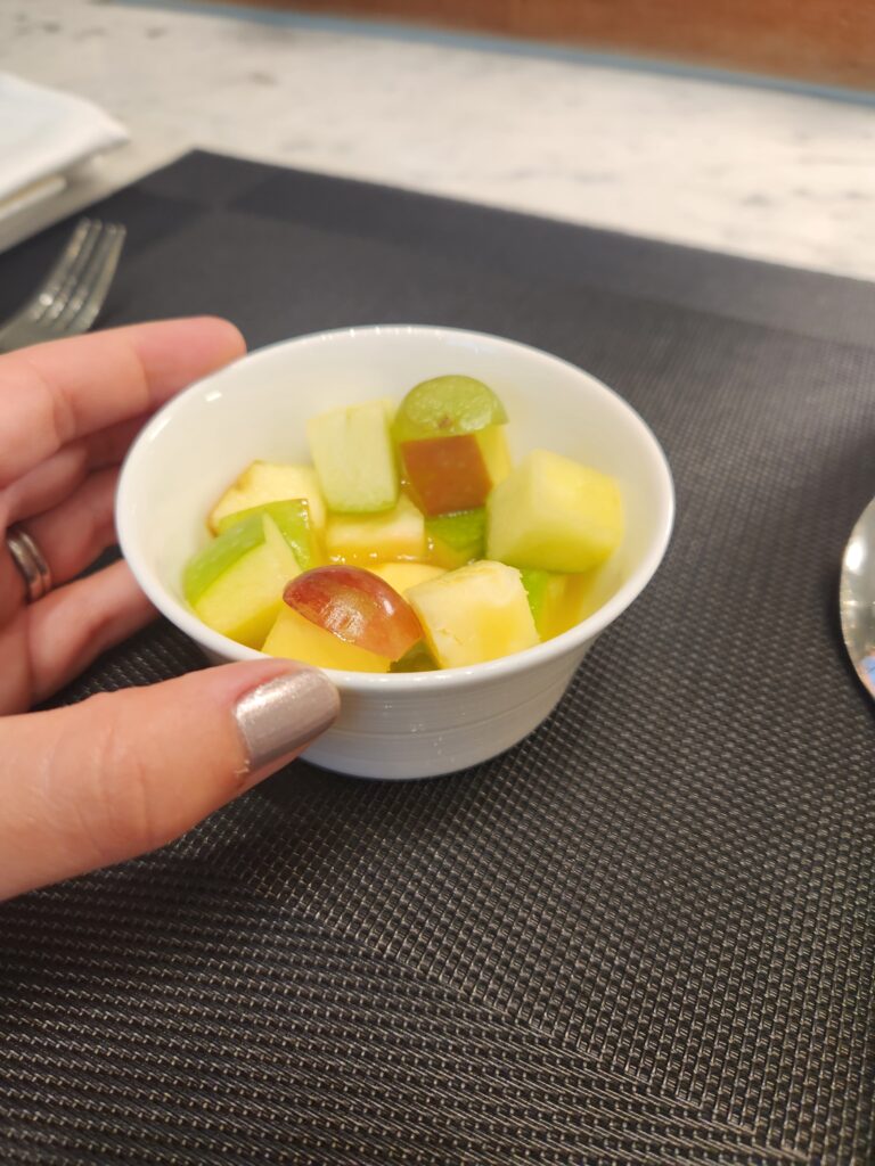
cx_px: 438
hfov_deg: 58.9
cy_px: 583
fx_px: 775
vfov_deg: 73.9
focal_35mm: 23
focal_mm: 5.4
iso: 125
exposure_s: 1/100
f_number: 1.8
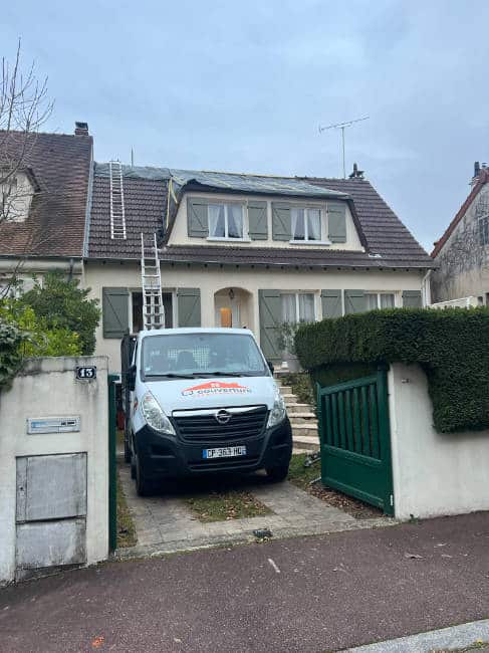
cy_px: 326
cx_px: 244
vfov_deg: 67.3
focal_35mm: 26
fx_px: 490
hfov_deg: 53.0
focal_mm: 5.7
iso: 100
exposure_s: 1/121
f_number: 1.5
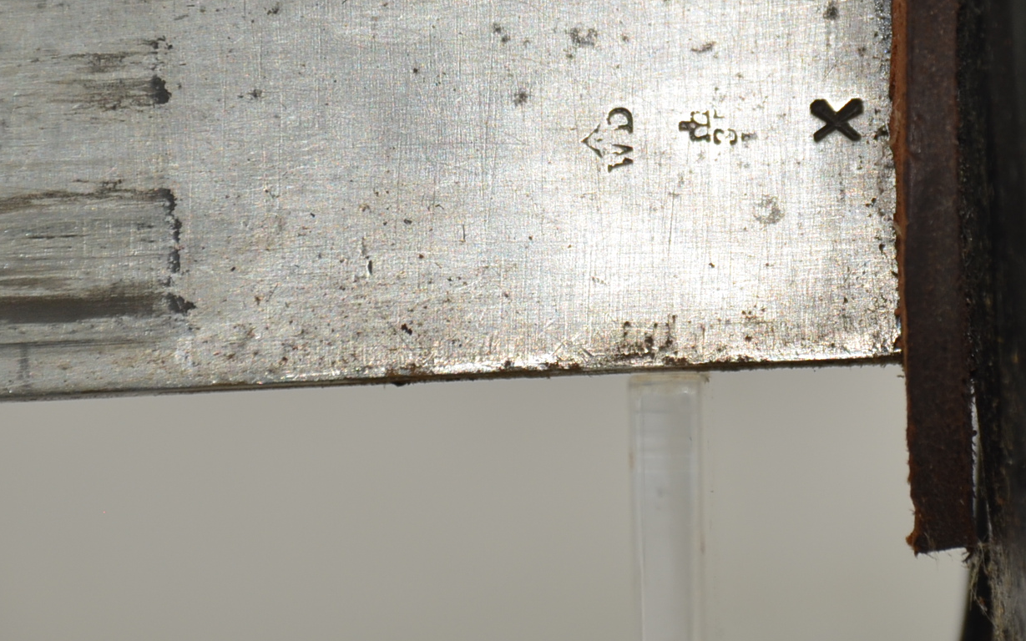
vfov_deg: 3.2
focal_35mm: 413
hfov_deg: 5.1
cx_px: 793
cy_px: 88
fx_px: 11548
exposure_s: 1/160
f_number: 5.6
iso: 200
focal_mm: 135
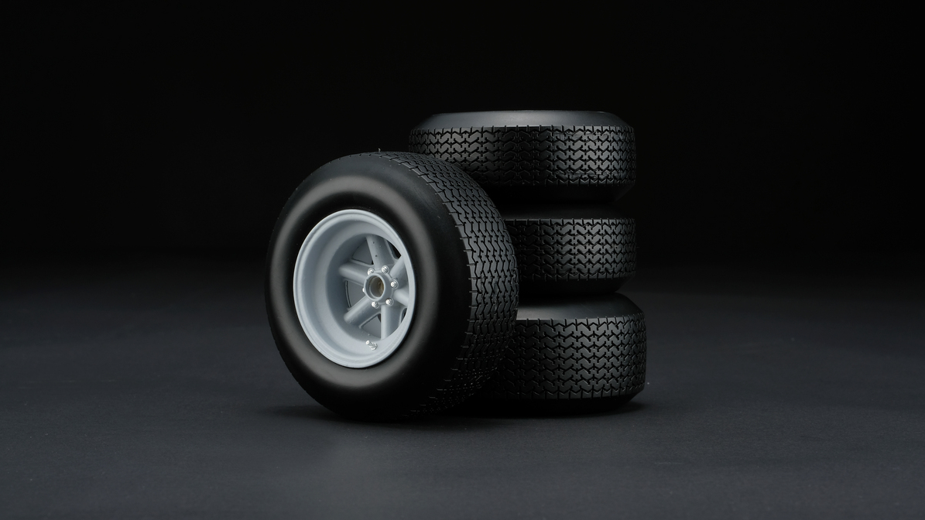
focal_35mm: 81
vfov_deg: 14.9
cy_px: 229
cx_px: 463
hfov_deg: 26.2
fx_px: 1987
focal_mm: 51.6
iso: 200
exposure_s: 1/160
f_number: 20
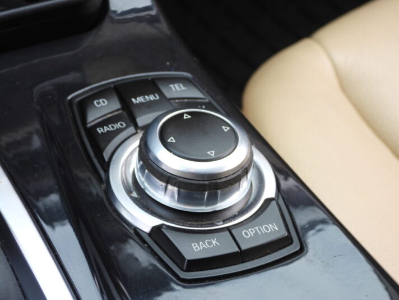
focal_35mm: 105
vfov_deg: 14.1
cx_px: 200
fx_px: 1210
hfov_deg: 18.7
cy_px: 150
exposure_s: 1/60
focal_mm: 18.9
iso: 100
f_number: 4
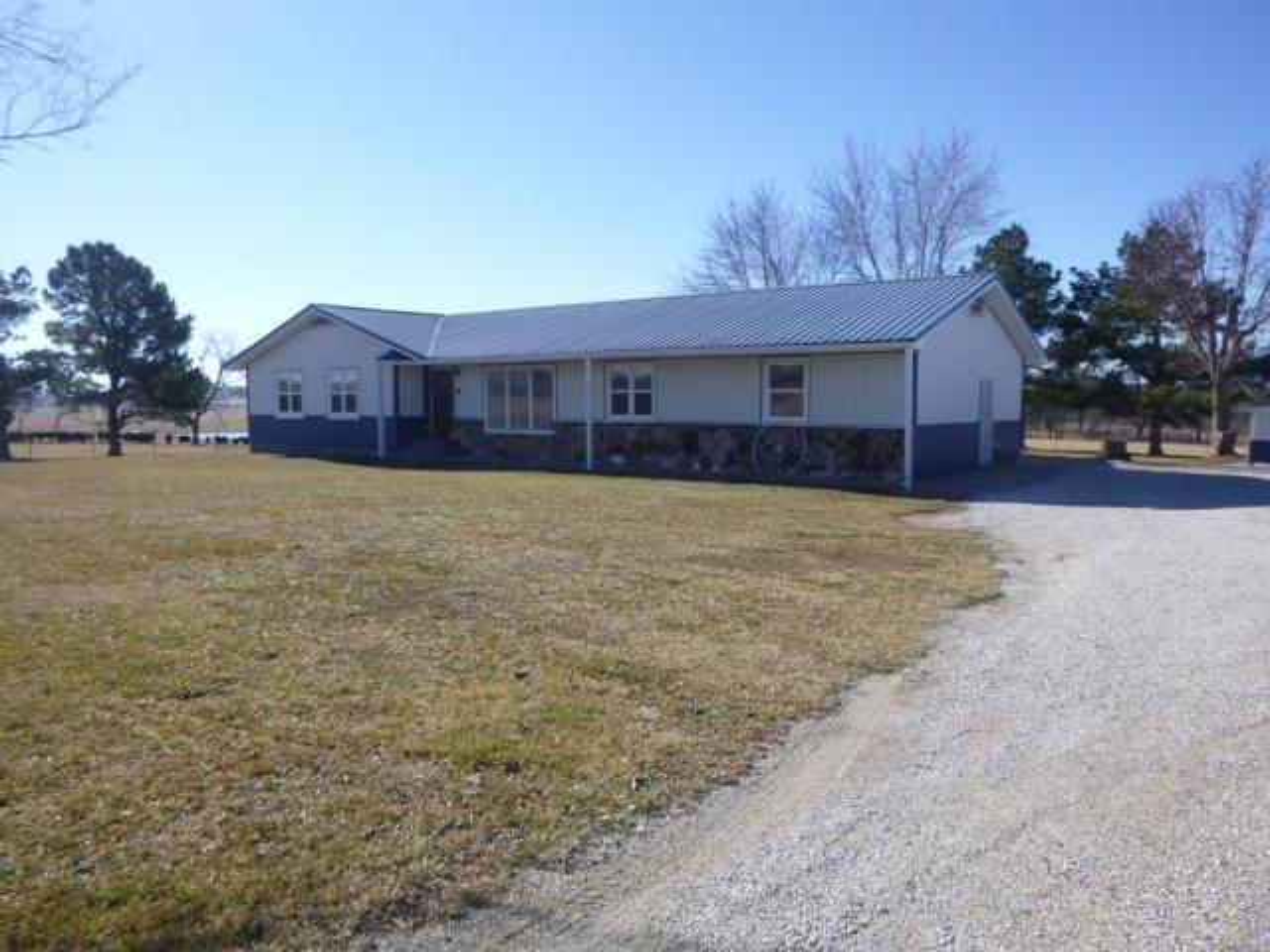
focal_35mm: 25
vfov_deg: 54.9
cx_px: 635
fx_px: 917
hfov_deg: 69.4
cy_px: 476
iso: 100
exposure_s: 1/500
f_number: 3.9
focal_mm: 4.5
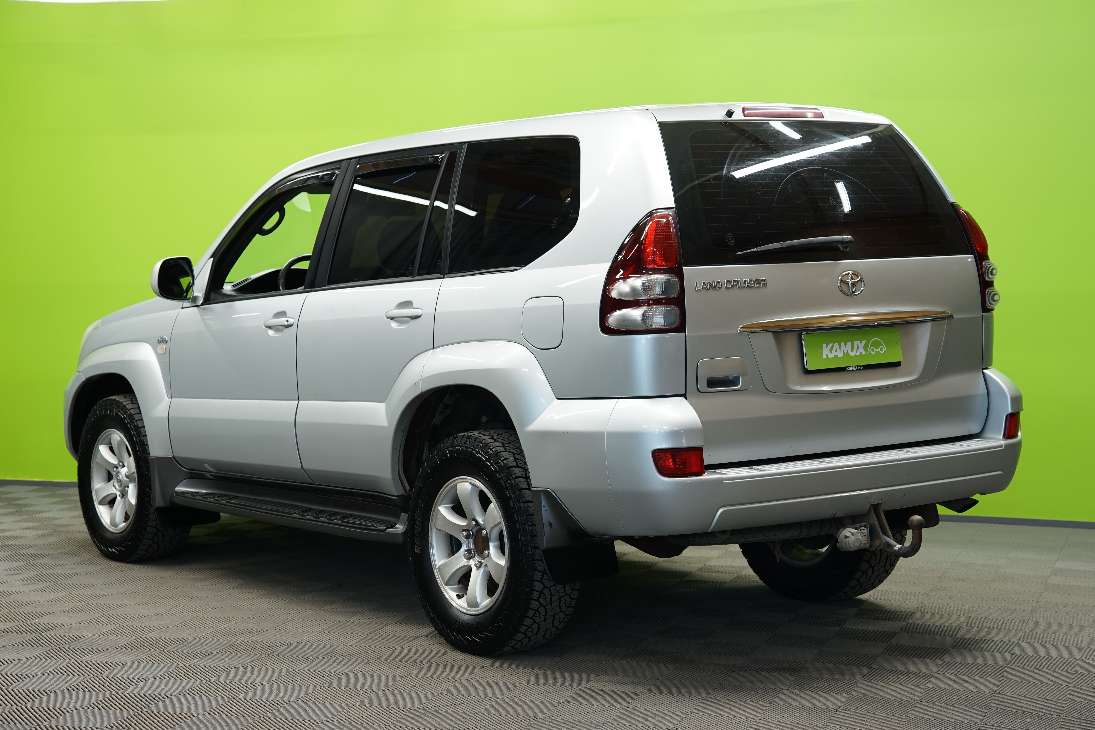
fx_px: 1947
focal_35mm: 64
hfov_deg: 31.4
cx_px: 548
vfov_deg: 21.2
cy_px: 365
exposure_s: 1/15
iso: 500
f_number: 5.6
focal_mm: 64
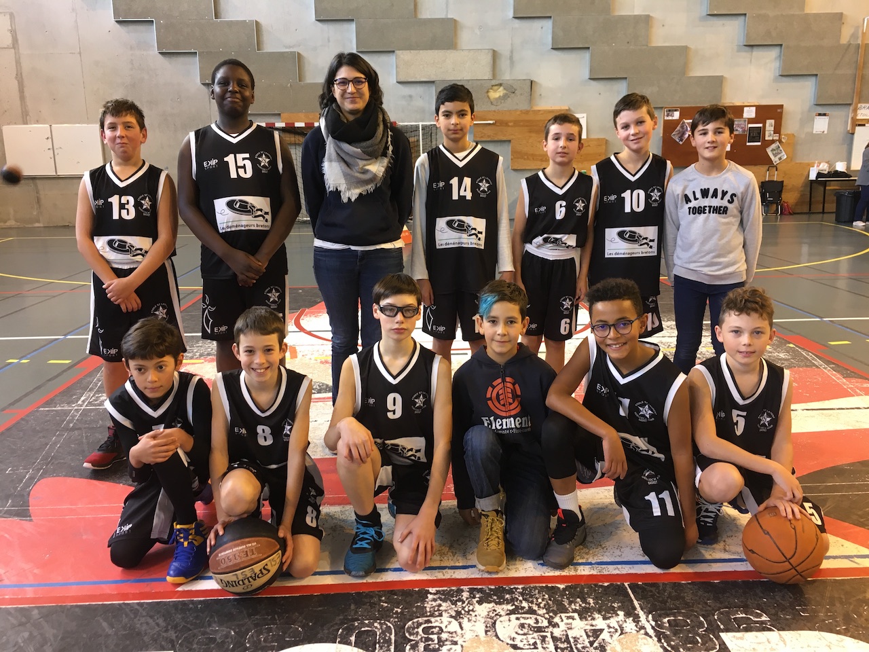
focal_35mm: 29
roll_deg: +1.1
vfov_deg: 48.2
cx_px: 434
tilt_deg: -12.8
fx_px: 728
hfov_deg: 61.7
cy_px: 326
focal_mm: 4.15
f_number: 2.2
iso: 80
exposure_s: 1/33
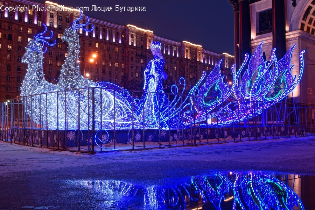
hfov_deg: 53.1
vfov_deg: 36.9
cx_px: 158
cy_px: 105
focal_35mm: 36
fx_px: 315
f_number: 7.1
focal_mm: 24
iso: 100
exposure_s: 4
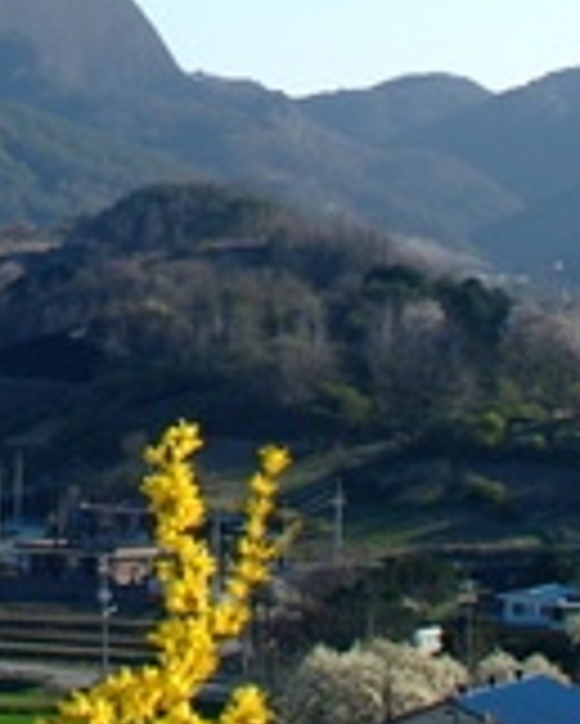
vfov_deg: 11.2
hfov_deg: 9.0
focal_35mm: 171
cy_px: 9
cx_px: -88
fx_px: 3666
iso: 200
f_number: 8
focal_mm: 28
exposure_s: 1/250
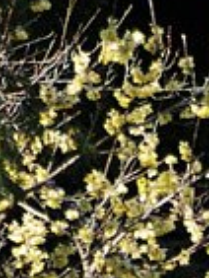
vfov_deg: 2.9
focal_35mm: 678
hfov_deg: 2.2
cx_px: 323
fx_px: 5448
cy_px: 463
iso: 800
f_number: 5.6
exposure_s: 1/1000
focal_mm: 83
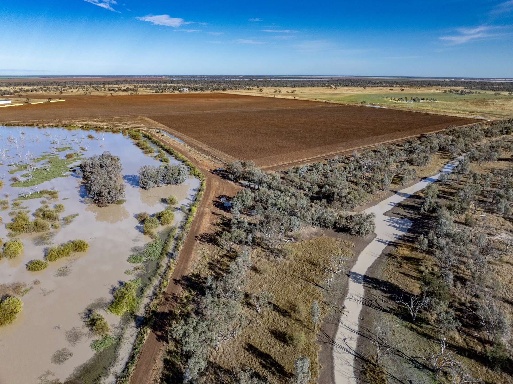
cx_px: 256
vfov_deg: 56.8
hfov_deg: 71.6
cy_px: 192
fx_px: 355
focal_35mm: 24
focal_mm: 12.29
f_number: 2.8
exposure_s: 1/500
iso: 200
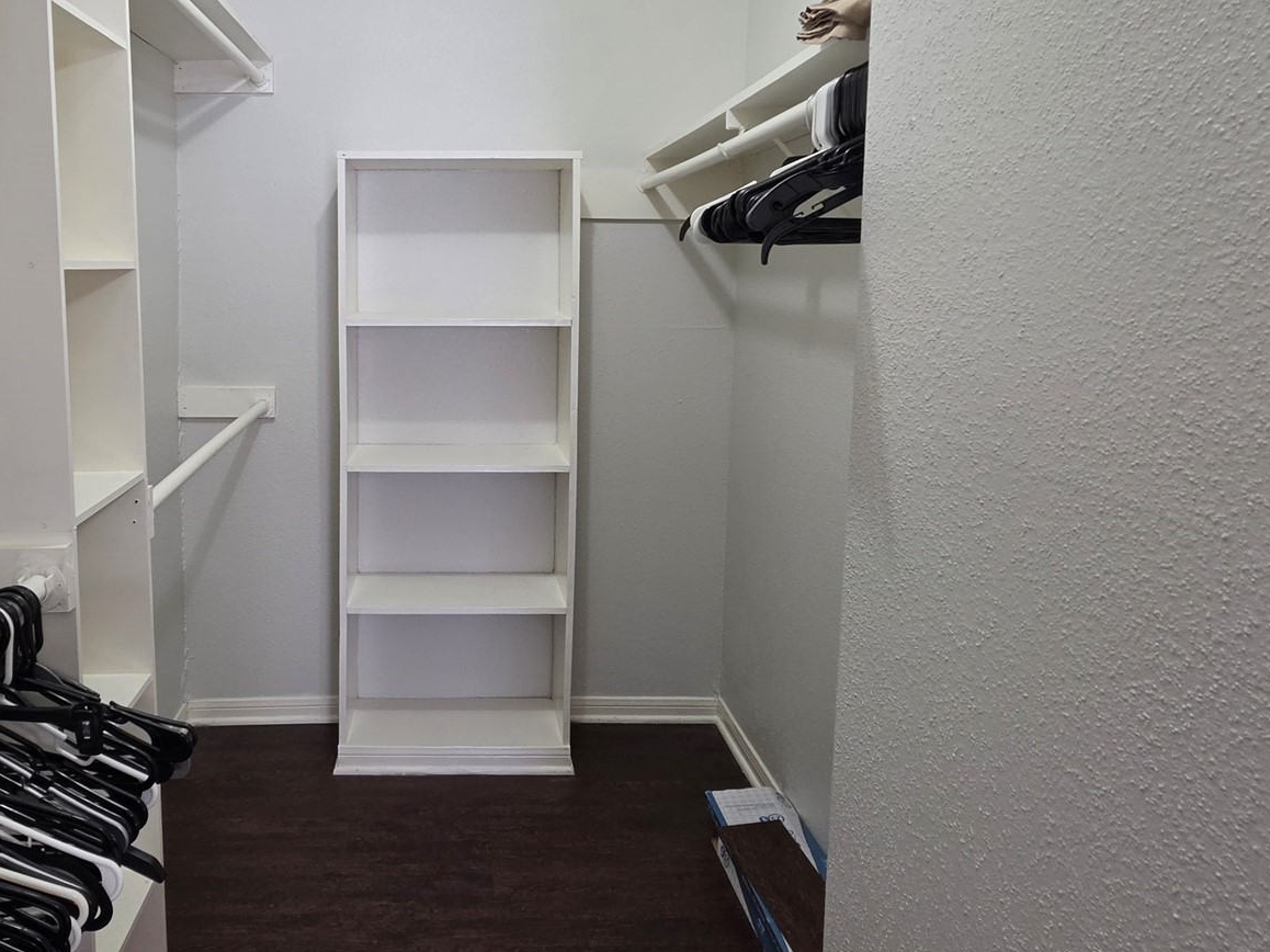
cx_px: 450
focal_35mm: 23
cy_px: 367
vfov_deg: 58.2
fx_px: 844
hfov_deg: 72.3
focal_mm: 2.2
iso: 160
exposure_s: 1/120
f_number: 1.9
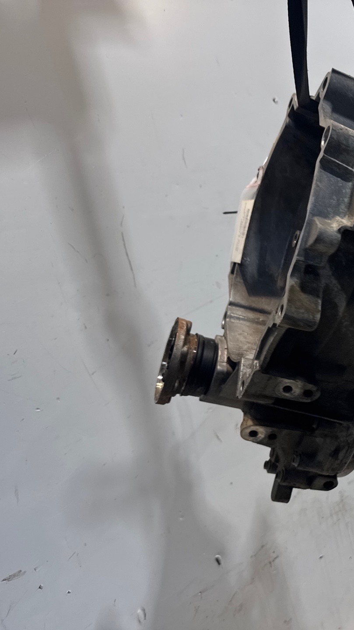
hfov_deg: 29.7
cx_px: 407
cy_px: 315
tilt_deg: -15.4
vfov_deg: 56.6
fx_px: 584
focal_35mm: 35
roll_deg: +8.1
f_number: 1.78
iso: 64
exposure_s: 1/100
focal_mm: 6.76
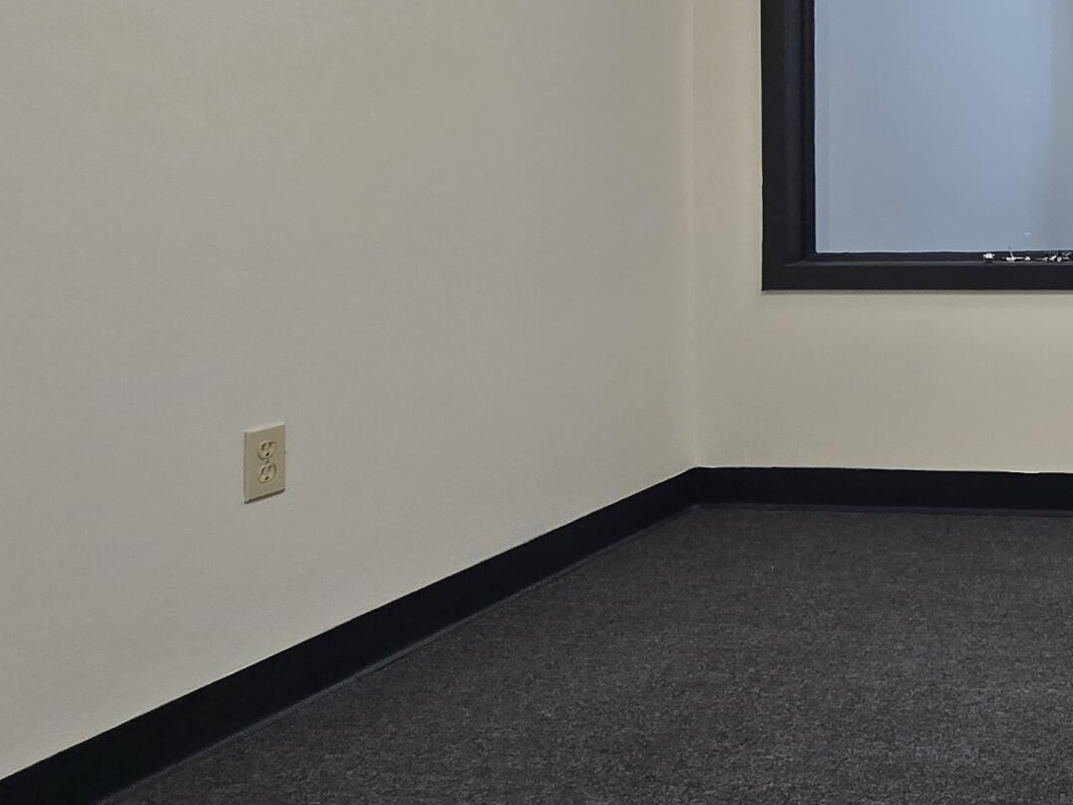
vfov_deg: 37.6
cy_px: 113
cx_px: 1298
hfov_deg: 37.9
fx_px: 1116
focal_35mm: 36
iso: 80
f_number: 2.2
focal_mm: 2.2
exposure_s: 1/60
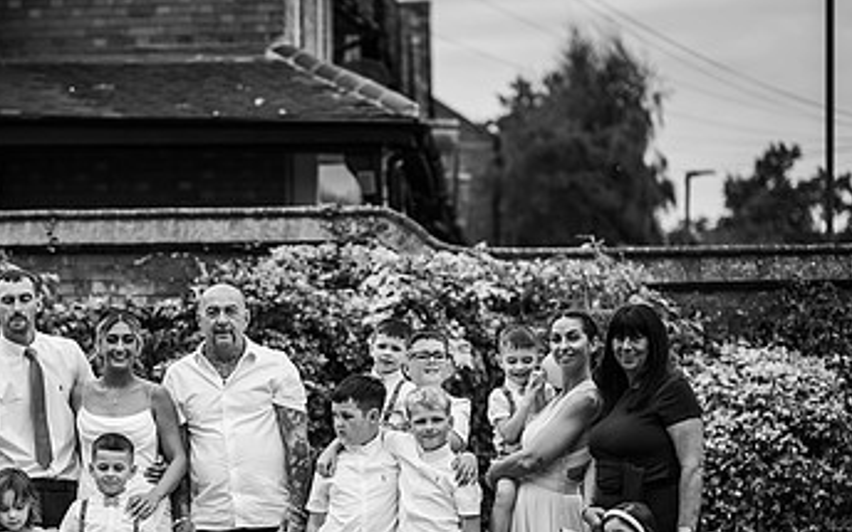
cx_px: 188
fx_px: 3390
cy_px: 458
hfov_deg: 14.3
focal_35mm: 146
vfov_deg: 9.0
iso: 100
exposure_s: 1/1250
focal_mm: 85
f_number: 2.2
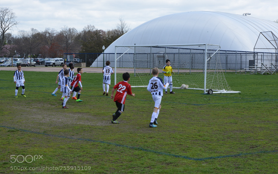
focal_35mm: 87
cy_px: 89
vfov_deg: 15.0
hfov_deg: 23.8
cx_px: 139
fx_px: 659
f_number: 22
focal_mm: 85
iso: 640
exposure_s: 1/125
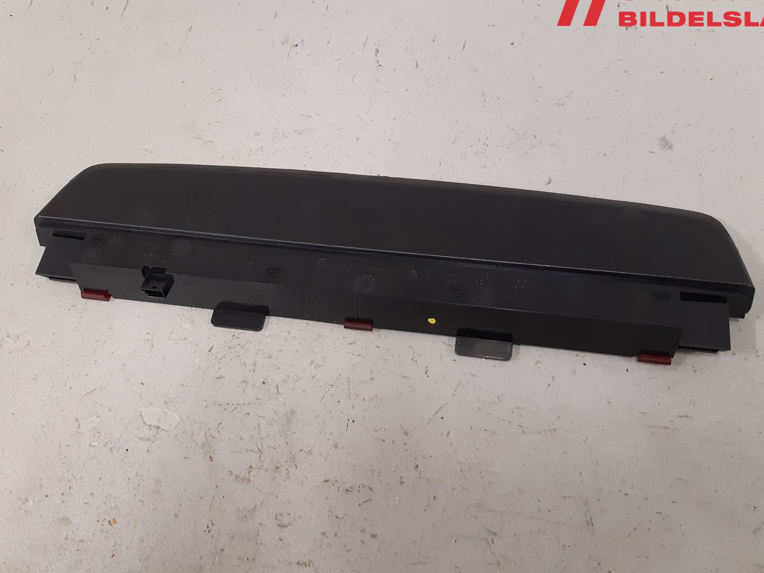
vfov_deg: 44.1
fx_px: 706
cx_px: 369
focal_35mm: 32
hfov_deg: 56.8
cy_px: 301
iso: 200
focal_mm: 3.93
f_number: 1.7
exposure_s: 1/50
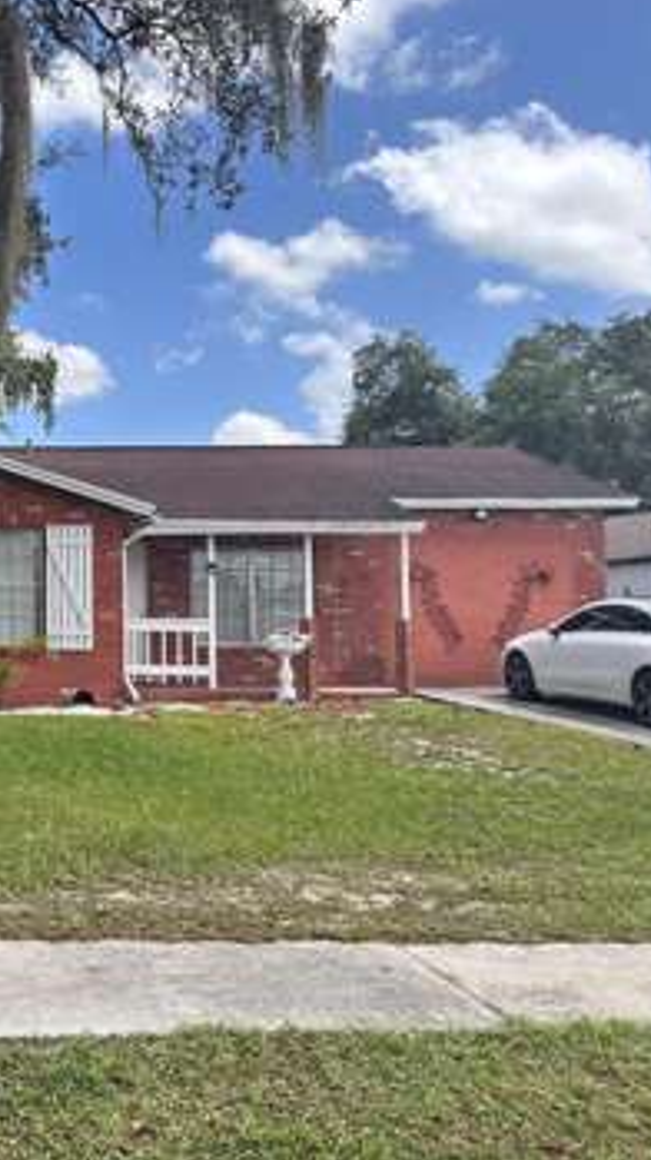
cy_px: 568
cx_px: -110
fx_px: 1106
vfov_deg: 55.3
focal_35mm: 36
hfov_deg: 28.9
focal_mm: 6.86
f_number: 1.78
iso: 80
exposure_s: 1/1949
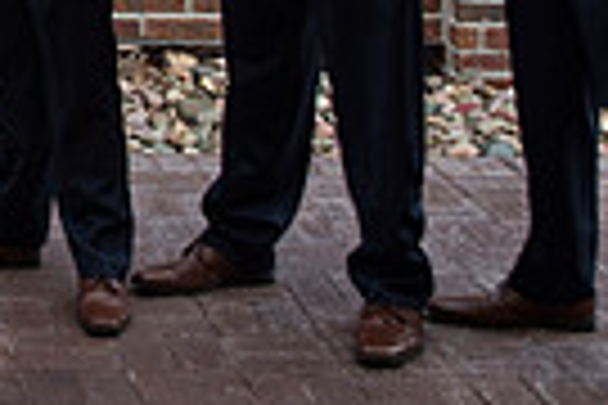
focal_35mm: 123
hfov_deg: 15.0
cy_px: -281
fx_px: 2077
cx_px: -396
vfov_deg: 10.6
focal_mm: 26
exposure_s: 1/200
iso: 320
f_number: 3.5
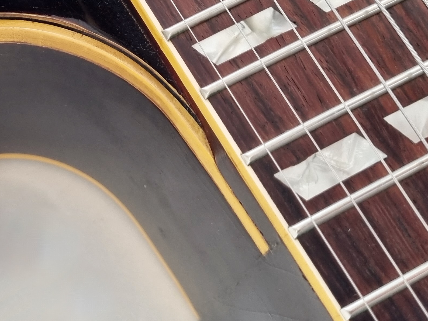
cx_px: 32
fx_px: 816
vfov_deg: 22.2
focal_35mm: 66
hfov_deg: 28.1
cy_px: 125
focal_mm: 5.4
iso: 125
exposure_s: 1/100
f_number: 1.8
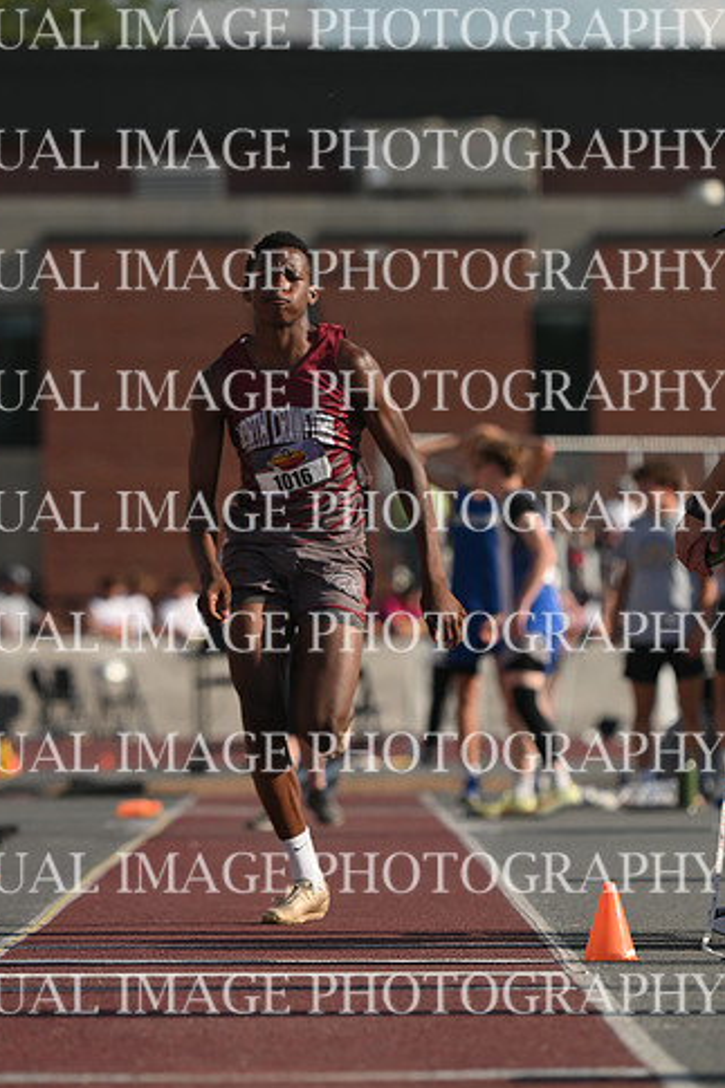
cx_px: 293
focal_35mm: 395
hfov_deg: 3.5
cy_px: 451
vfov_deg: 5.2
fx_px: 11940
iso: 800
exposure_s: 1/4000
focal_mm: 330
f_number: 6.3
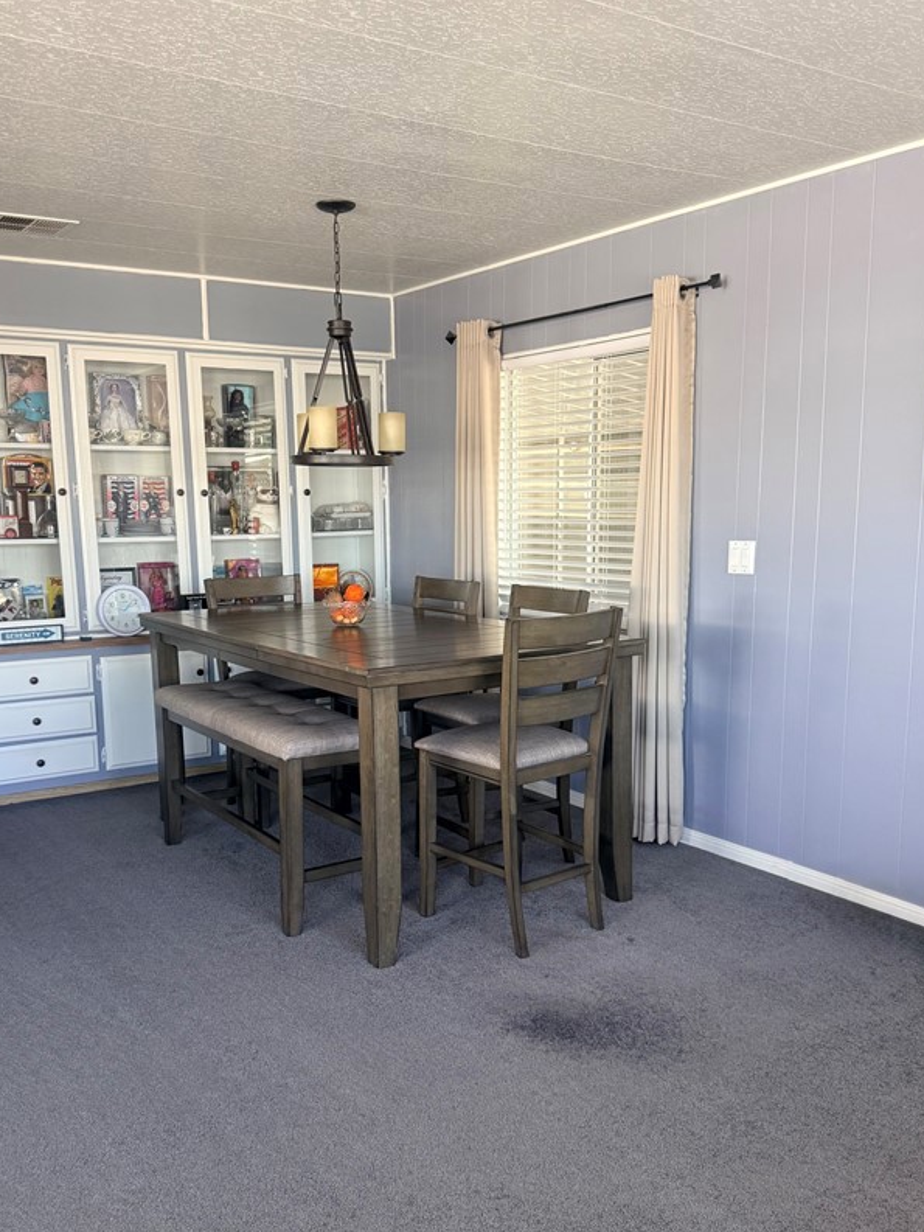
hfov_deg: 45.4
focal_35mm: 31
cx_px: 447
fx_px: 1103
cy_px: 687
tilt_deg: -8.1
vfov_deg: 58.2
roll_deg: +0.2
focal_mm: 6.76
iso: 200
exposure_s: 1/121
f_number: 1.78
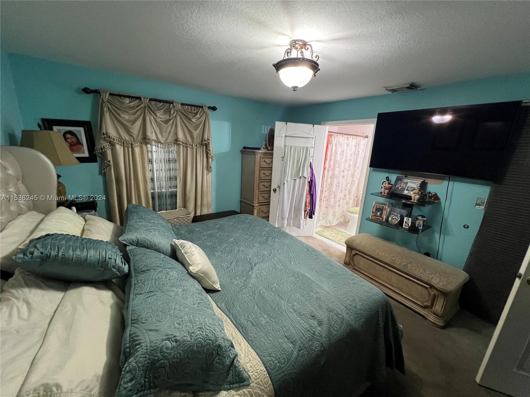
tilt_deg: -13.7
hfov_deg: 106.2
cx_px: 265
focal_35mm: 13
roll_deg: -3.2
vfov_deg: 89.9
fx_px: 199
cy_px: 198
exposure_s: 1/60
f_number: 1.8
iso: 250
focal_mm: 1.57
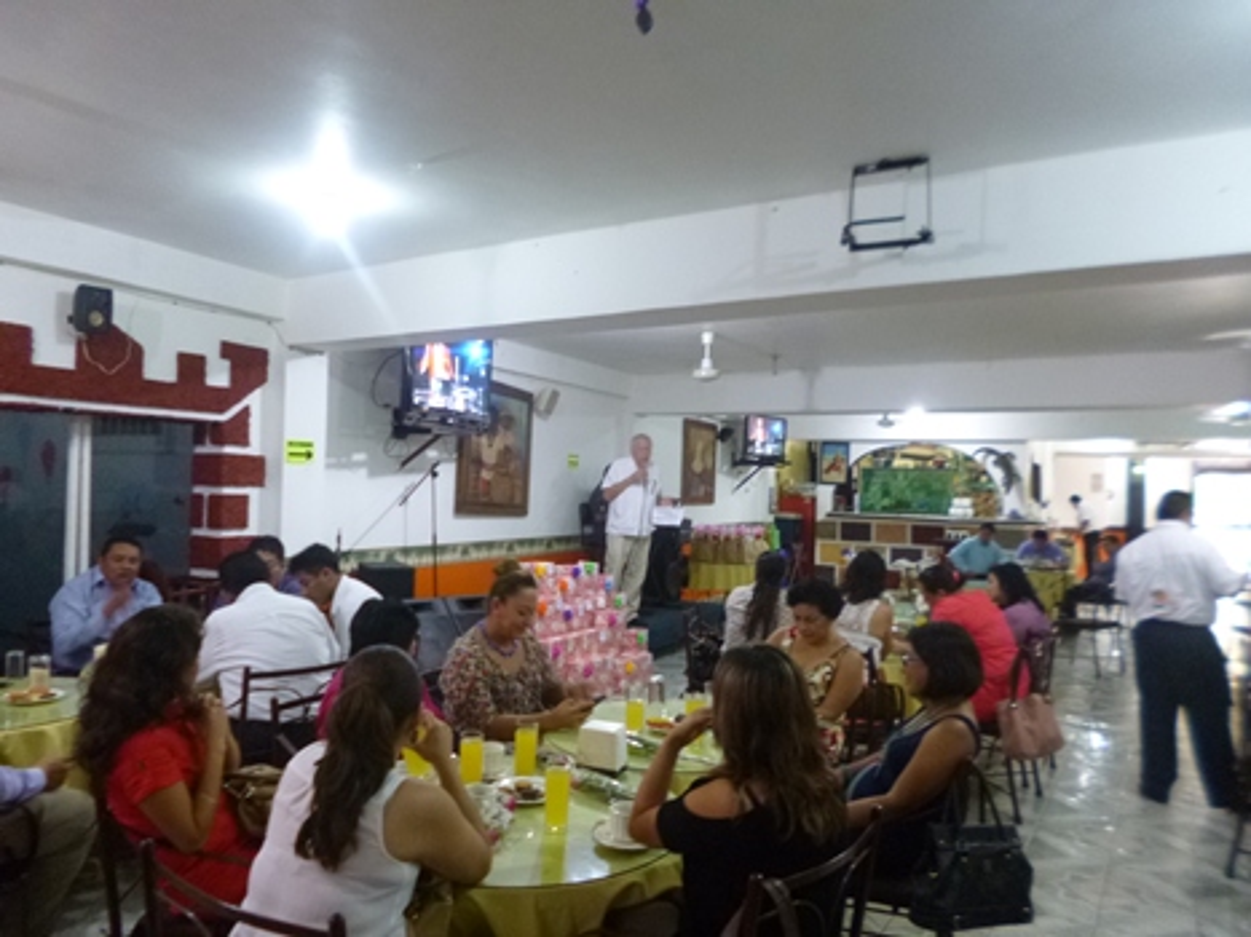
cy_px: 468
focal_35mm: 24
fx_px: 867
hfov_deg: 71.6
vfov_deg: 56.8
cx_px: 626
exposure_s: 1/10
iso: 400
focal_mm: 4.3
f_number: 2.5
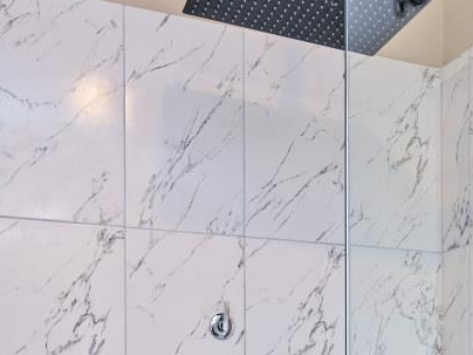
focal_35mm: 50
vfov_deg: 26.9
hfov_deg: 38.0
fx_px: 683
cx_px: 294
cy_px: 384
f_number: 4
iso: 250
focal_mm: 14
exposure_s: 1/60
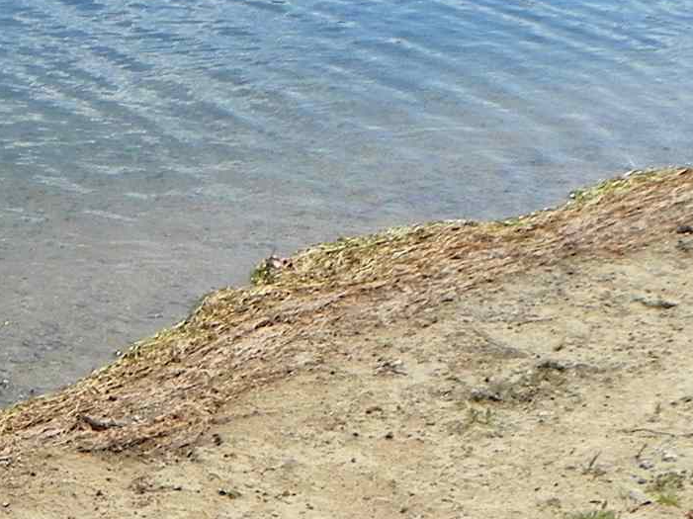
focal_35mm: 114
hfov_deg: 15.9
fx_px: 2281
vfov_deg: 12.8
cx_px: -335
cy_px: 495
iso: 64
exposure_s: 1/500
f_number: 5.6
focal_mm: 4.6
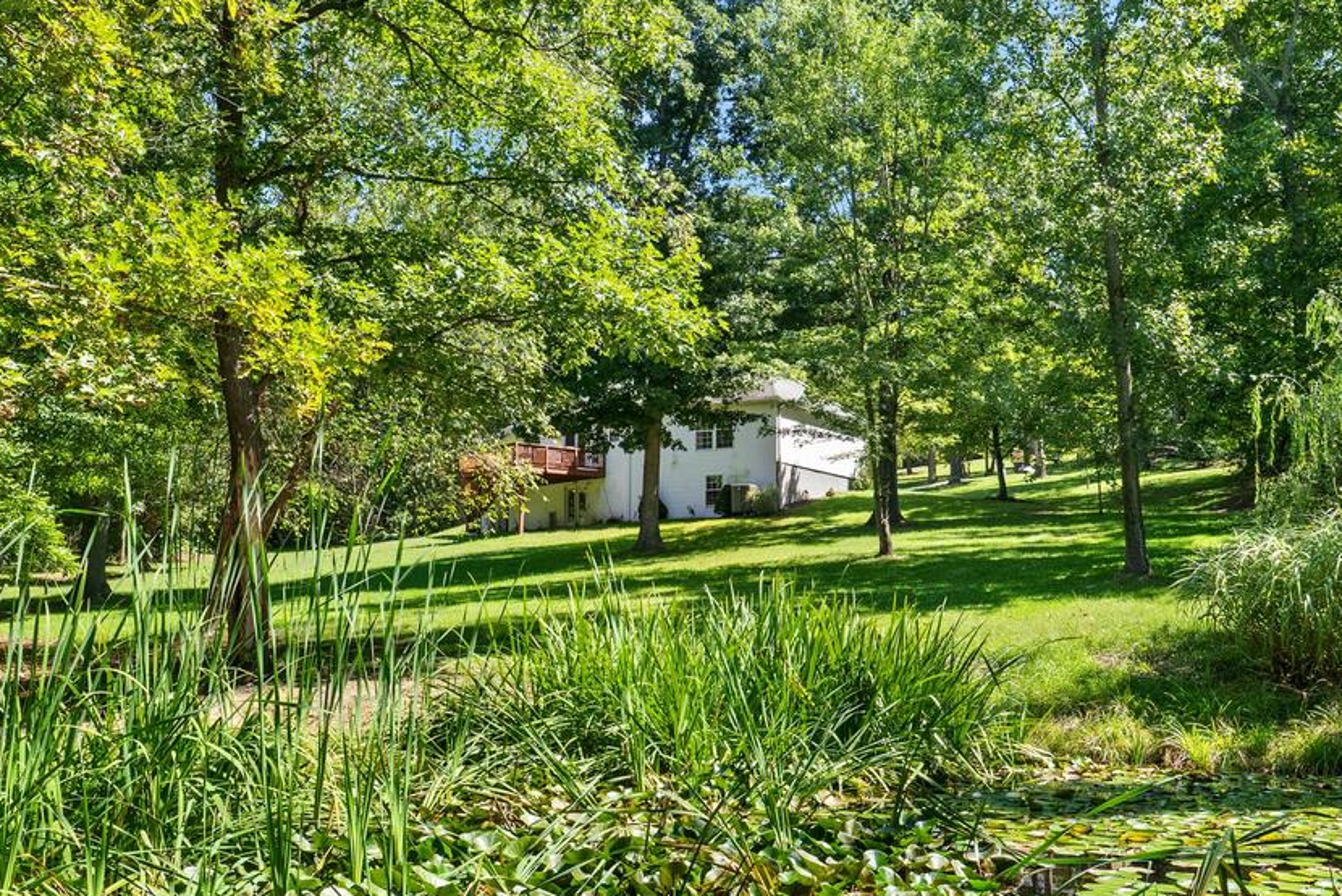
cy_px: 486
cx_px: 660
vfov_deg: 35.9
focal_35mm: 37
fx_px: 1380
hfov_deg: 51.9
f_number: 8
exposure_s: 1/640
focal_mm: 20
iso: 800
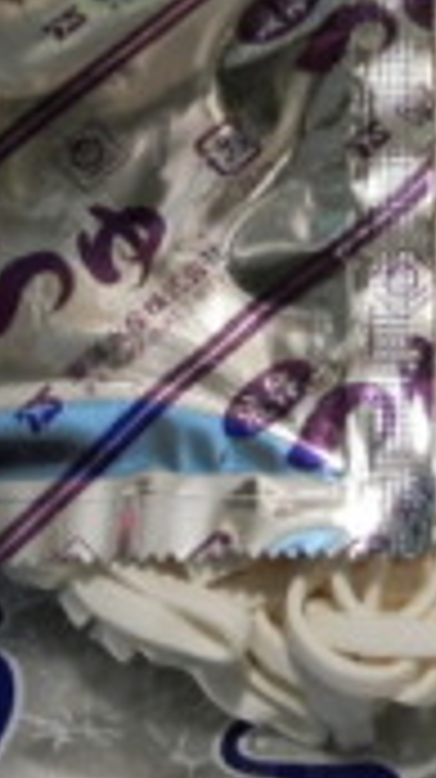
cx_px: 337
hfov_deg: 9.6
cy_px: 326
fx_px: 2596
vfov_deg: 17.0
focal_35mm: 126
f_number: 3.5
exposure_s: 1/10
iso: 200
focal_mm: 7.2
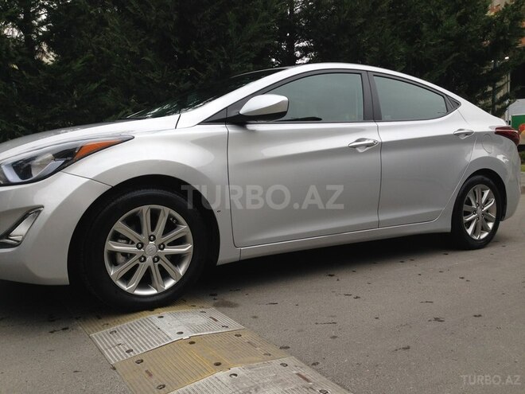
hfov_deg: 55.4
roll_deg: +1.3
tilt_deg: -7.0
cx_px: 262
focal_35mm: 33
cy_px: 197
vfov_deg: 42.9
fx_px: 500
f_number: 2.4
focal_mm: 4.12
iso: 50
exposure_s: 1/396
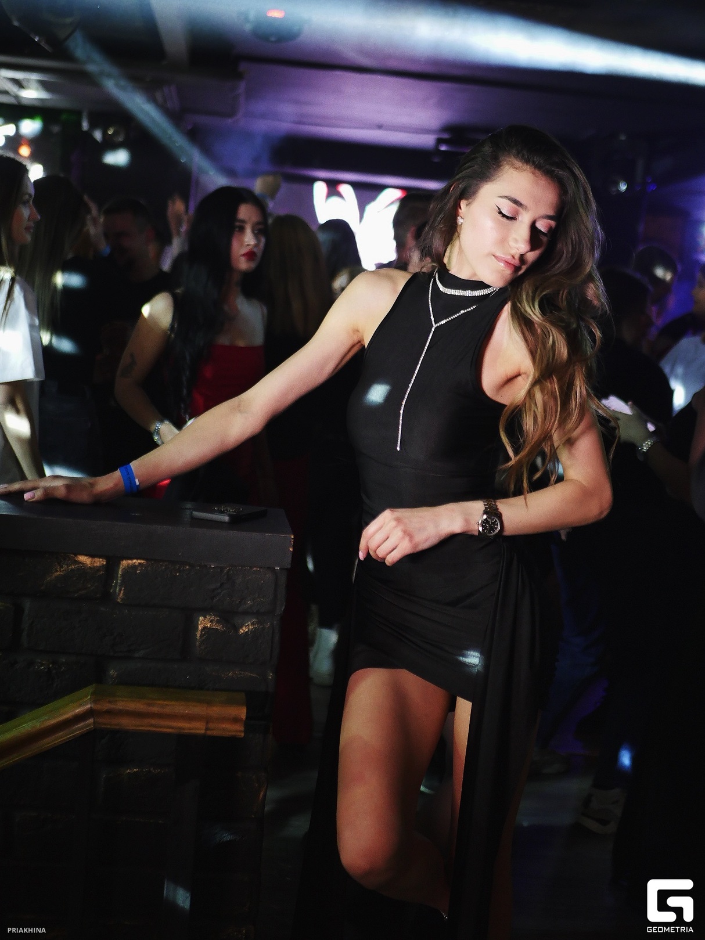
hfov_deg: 28.6
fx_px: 1385
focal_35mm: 51
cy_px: 470
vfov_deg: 37.5
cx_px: 352
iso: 1600
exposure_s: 1/60
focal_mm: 25
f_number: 1.7
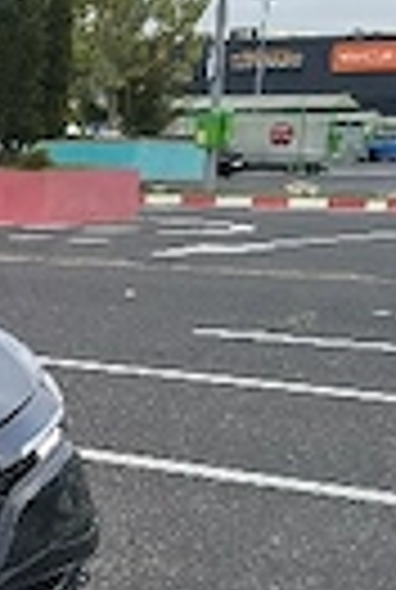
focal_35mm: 114
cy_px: 428
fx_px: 1871
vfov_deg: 17.8
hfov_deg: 9.9
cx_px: -688
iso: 100
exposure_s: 1/106
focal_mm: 5.56
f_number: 1.8
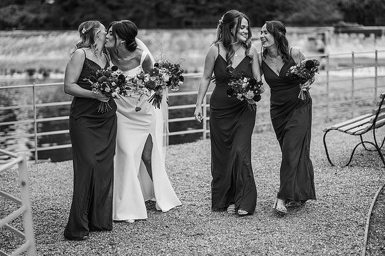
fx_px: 908
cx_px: 192
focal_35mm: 85
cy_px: 128
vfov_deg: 16.1
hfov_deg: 23.9
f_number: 2.2
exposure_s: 1/1000
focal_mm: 85
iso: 100
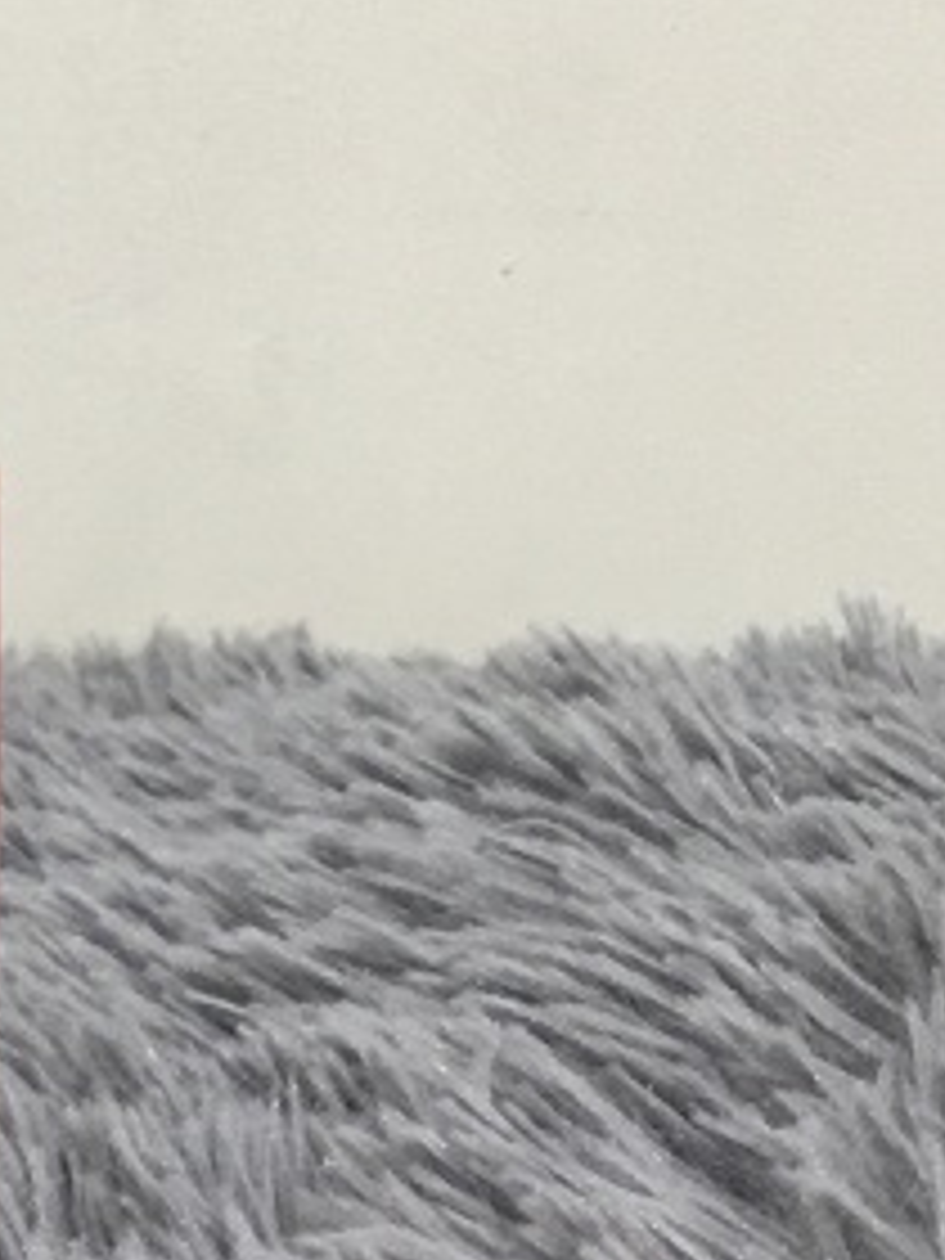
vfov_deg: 14.8
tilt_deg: -10.6
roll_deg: +0.9
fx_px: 4841
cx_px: -472
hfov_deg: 10.7
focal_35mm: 133
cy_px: 792
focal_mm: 3.3
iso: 125
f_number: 2.4
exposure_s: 1/33
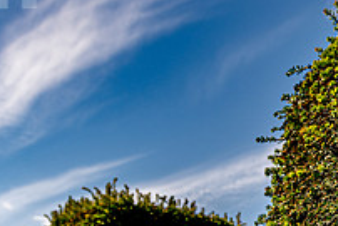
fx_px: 648
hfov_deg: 28.3
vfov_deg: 19.6
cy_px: 175
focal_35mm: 69
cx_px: 294
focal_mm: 24
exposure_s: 1/1600
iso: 280
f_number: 4
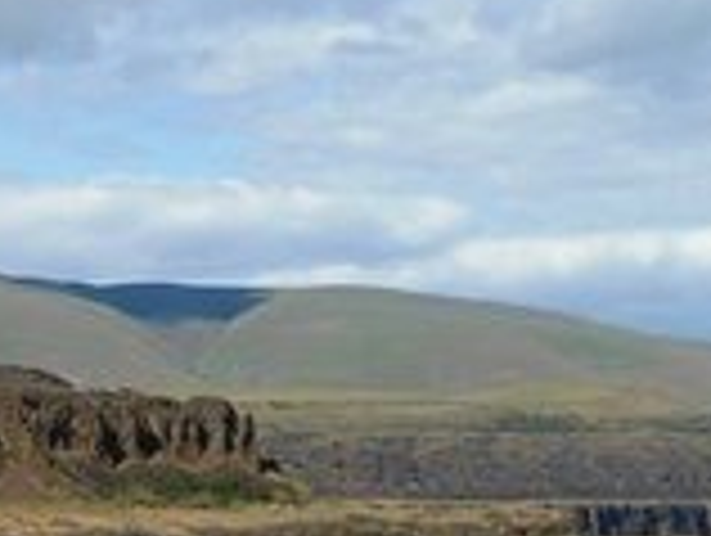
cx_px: -112
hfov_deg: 13.5
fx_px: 2921
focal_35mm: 142
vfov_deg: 10.4
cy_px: 516
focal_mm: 4.5
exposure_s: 1/1250
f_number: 3.2
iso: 80
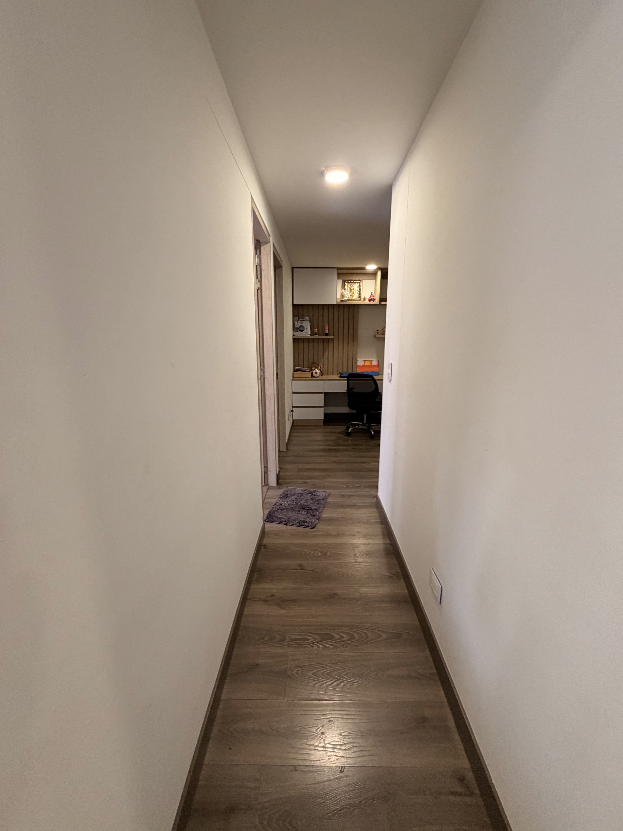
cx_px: 312
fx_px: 336
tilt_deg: -13.1
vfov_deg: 102.1
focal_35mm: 14
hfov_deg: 85.7
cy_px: 416
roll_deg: +0.5
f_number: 2.2
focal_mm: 2.22
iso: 250
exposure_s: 1/60
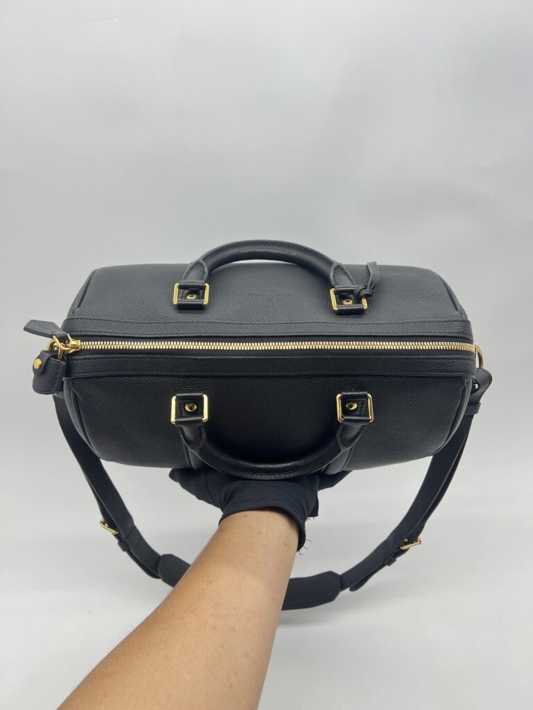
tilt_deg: -20.3
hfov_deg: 53.1
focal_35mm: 26
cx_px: 266
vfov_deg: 67.3
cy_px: 355
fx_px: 534
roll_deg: +0.9
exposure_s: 1/100
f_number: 1.5
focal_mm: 5.7
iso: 40
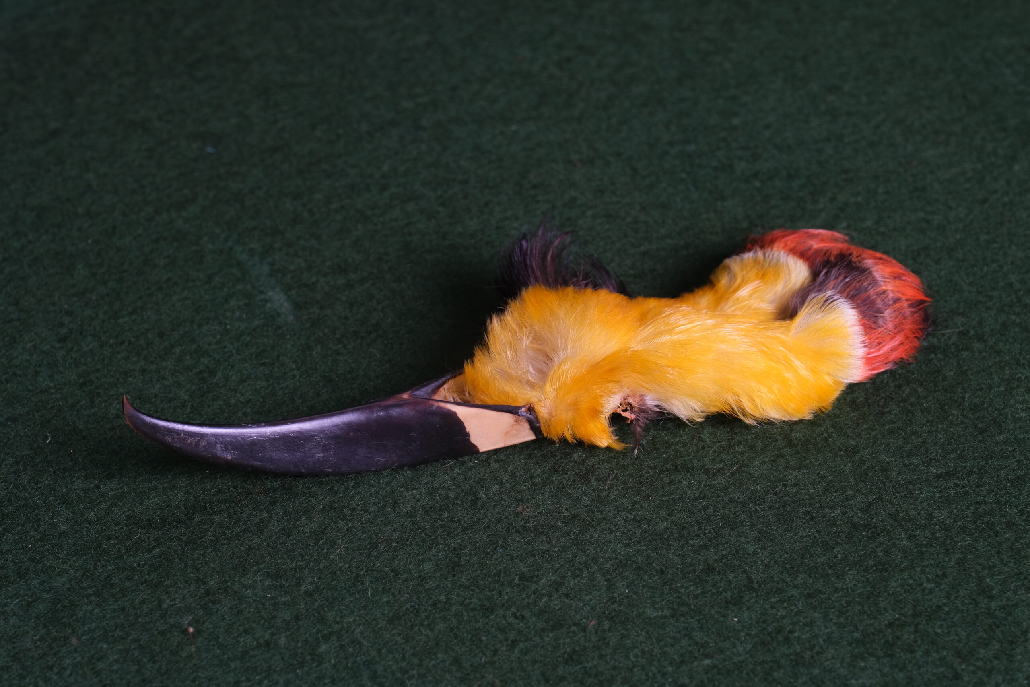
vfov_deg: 16.5
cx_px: 515
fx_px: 2375
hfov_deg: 24.5
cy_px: 344
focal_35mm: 83
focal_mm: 55
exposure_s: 1/100
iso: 400
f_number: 8
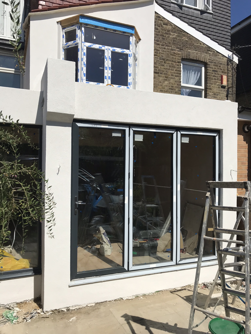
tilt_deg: +2.0
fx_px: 271
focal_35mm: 28
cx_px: 126
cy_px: 167
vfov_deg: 63.4
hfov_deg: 49.7
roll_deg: -0.3
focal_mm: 3.99
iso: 20
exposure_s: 1/5051
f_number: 1.8
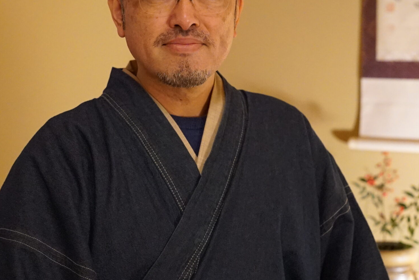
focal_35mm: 95
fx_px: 1106
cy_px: 97
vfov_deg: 14.4
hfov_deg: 21.4
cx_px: 246
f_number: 3.2
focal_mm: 55
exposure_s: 1/160
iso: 12800
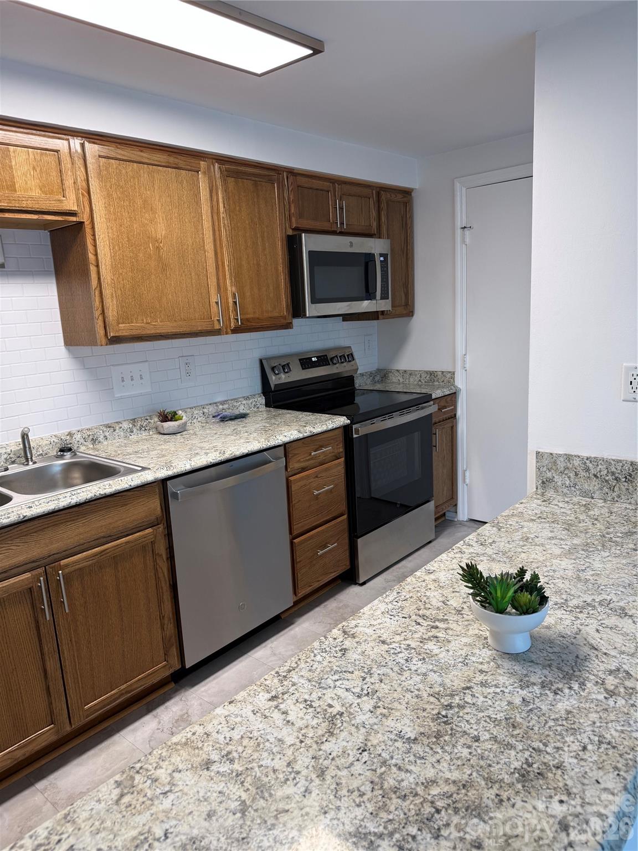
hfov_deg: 56.8
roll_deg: +3.4
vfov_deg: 71.6
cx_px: 319
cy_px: 426
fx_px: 590
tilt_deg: -10.7
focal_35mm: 24
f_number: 1.78
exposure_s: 1/62
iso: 100
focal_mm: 6.76
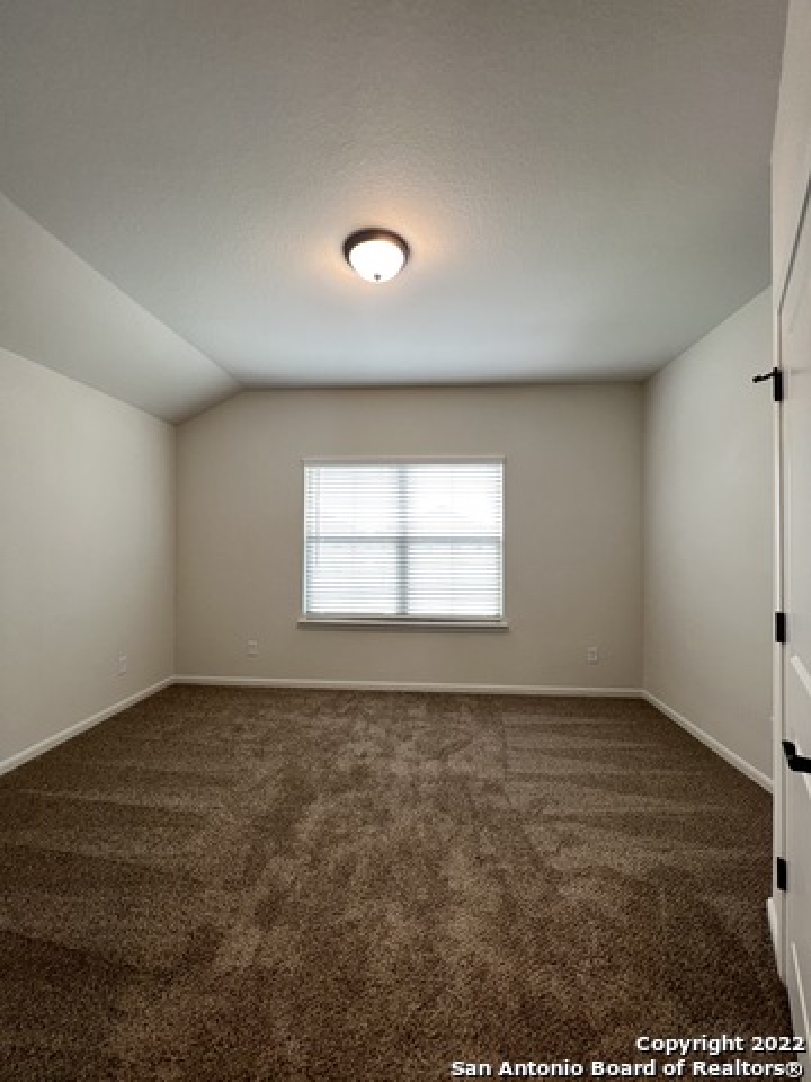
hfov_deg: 89.9
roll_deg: -0.6
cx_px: 406
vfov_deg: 106.2
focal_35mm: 13
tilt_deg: +1.6
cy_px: 541
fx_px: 406
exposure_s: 1/60
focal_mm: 1.57
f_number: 1.8
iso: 200
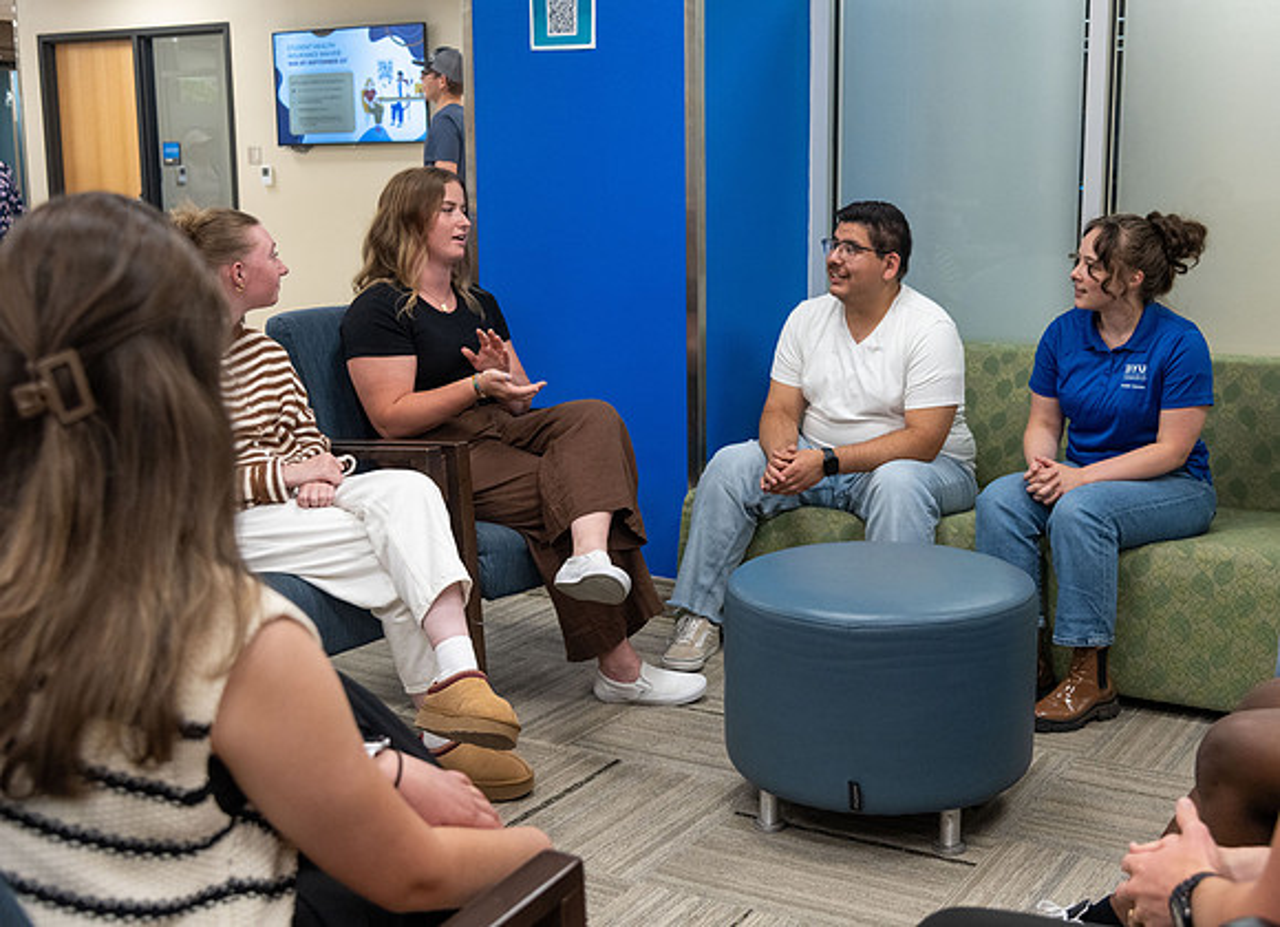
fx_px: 1527
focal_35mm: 42
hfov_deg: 45.4
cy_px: 462
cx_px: 696
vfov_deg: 33.8
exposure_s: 1/250
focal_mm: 38
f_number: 4
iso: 1250
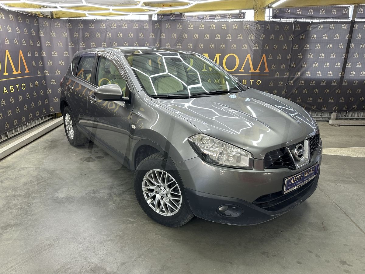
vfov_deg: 56.8
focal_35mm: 24
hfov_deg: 71.6
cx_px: 182
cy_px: 137
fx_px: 253
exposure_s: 1/100
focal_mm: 6.86
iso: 160
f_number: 1.78
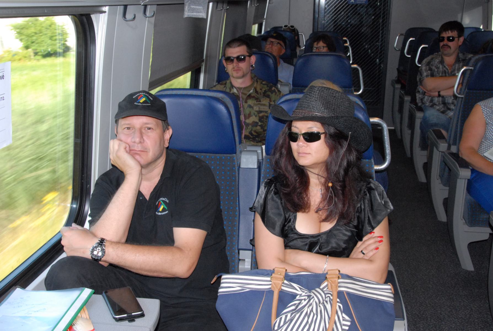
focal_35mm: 44
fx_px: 597
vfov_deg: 31.0
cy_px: 166
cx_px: 246
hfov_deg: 44.9
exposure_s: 1/60
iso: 900
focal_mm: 29
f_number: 11
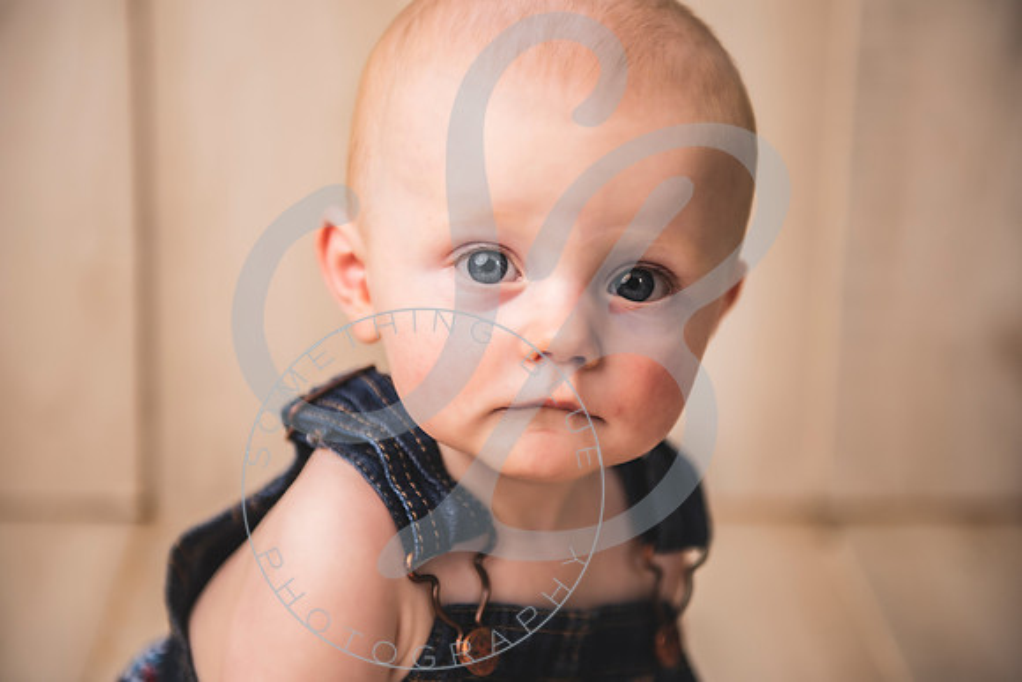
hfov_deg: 27.7
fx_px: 2070
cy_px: 341
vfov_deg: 18.7
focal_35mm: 73
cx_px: 523
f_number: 2.8
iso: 200
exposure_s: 1/200
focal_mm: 70
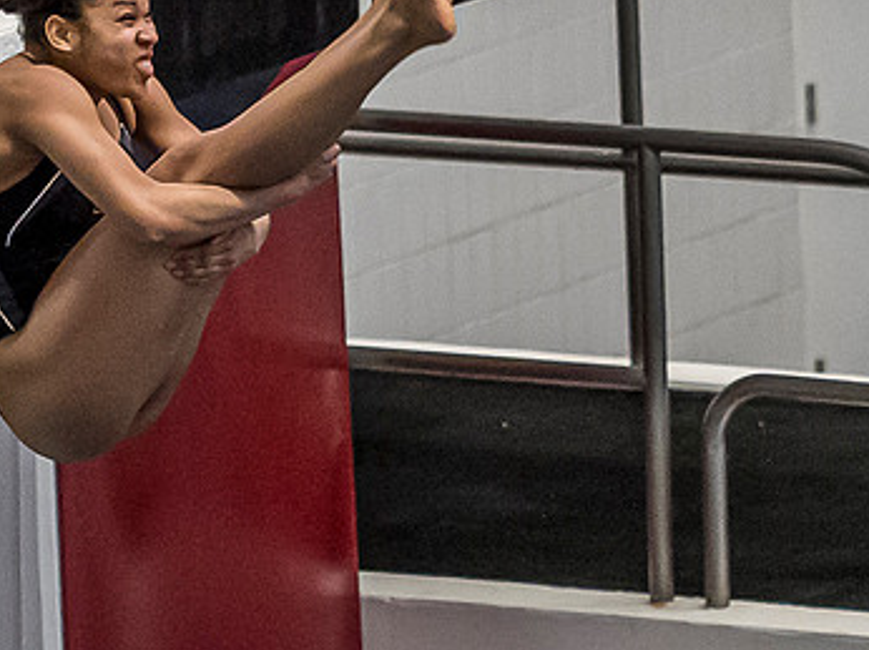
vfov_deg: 2.4
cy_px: 289
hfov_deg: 3.2
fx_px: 15779
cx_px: 19
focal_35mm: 629
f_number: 2.8
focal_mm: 75
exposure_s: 1/1000
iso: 4000
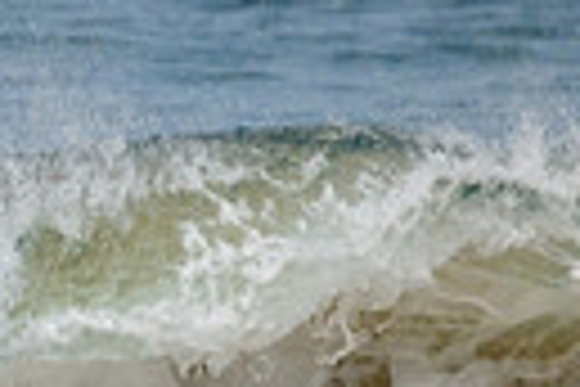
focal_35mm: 3604
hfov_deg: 0.6
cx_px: -598
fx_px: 58060
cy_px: 511
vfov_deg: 0.4
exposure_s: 1/2000
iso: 640
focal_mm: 800
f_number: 11
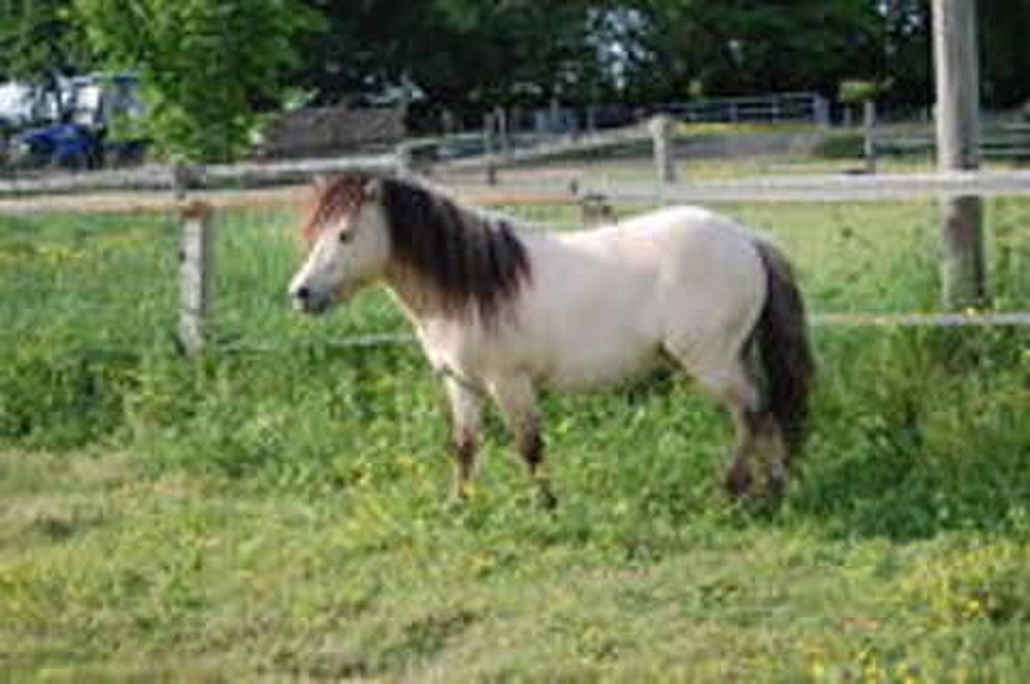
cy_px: 342
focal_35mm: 82
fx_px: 2358
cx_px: 515
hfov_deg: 24.6
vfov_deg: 16.5
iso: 400
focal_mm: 55
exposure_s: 1/1000
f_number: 4.5
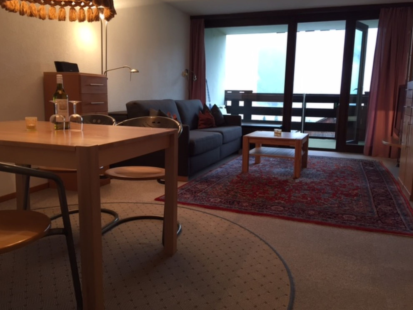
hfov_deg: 60.0
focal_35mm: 30
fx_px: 358
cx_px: 207
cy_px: 153
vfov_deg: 46.8
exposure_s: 1/33
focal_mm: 4.15
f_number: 2.2
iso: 80
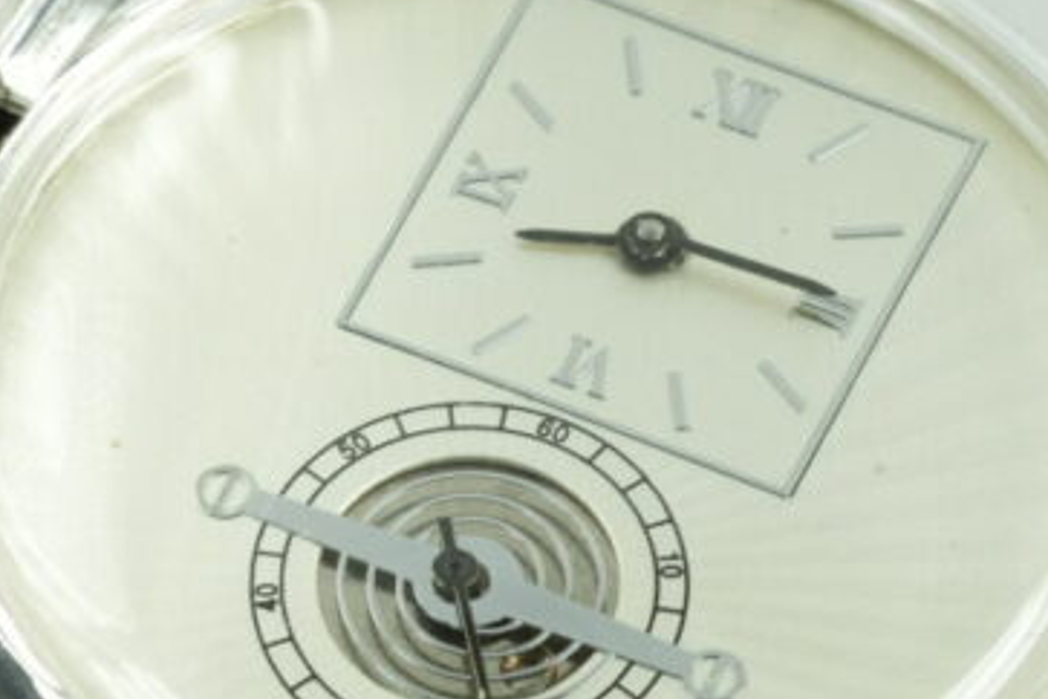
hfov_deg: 8.1
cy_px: 508
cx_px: 754
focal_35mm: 254
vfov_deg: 5.4
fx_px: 7394
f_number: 16
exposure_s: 1/40
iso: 2500
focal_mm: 90
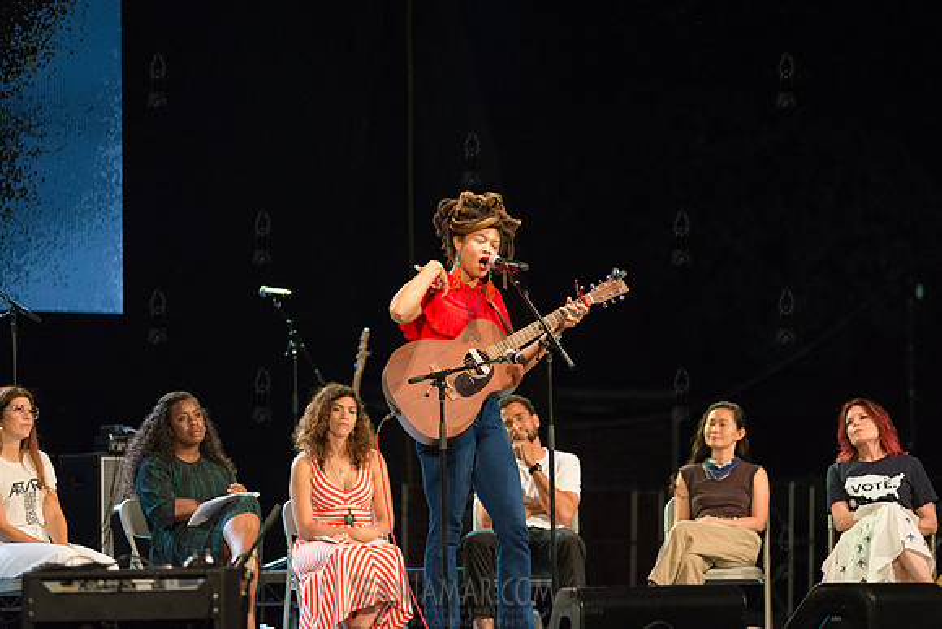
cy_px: 314
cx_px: 471
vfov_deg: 10.2
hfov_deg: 15.2
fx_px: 3533
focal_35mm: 135
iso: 3200
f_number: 2.8
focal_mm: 135
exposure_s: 1/1000
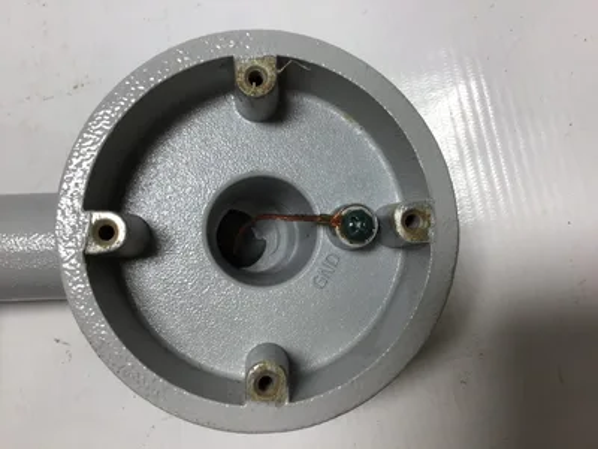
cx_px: 299
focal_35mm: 31
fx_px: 536
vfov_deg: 45.4
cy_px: 224
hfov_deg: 58.4
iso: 25
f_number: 2.4
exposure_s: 1/139
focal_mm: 3.3
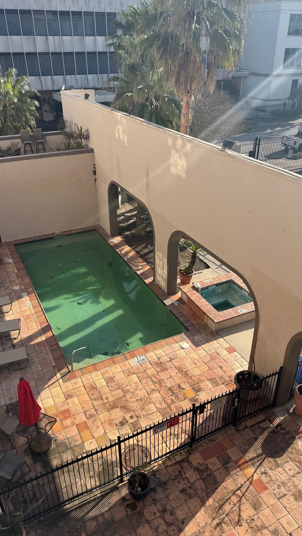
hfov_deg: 42.9
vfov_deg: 69.8
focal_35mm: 27
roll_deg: +0.4
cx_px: 157
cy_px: 274
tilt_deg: -30.9
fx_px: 384
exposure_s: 1/2959
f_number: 1.78
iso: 80
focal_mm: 6.76
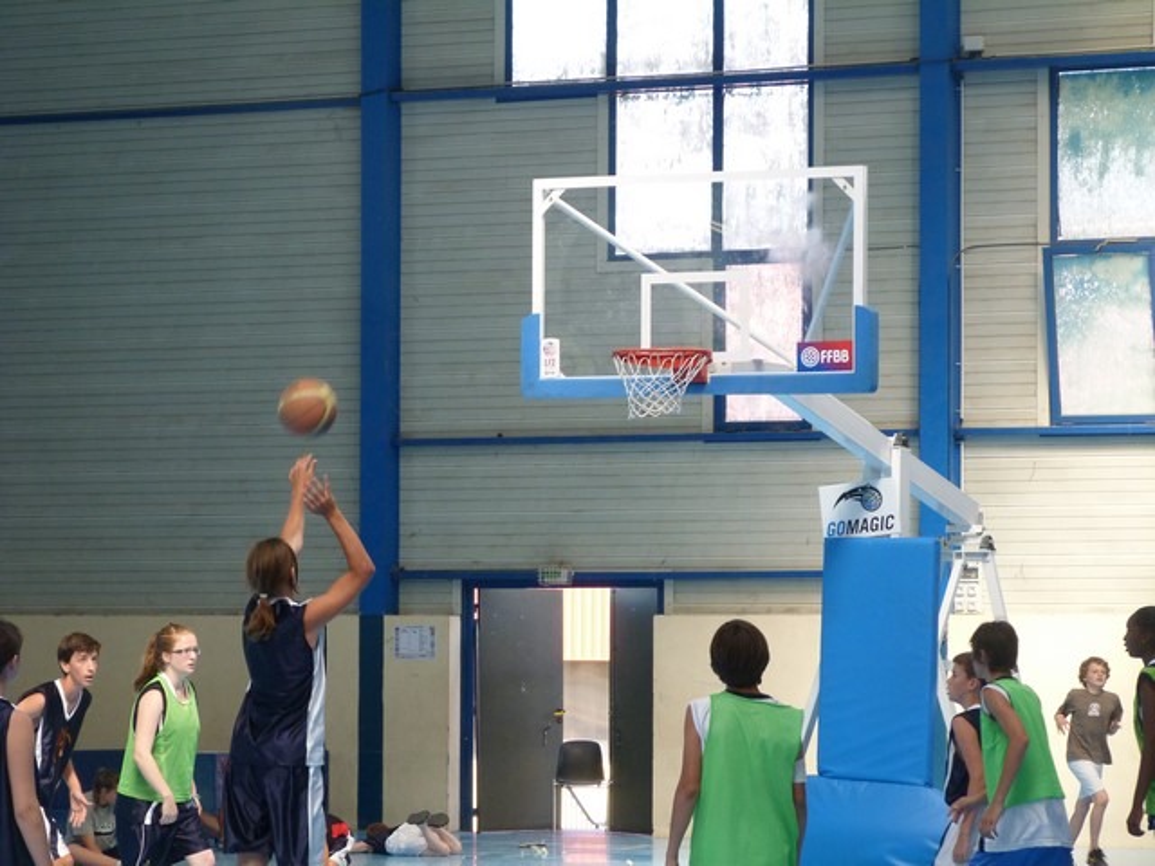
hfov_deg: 14.7
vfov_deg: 11.1
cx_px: 578
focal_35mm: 134
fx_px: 4471
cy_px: 433
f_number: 3.6
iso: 250
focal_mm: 24.2
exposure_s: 1/160
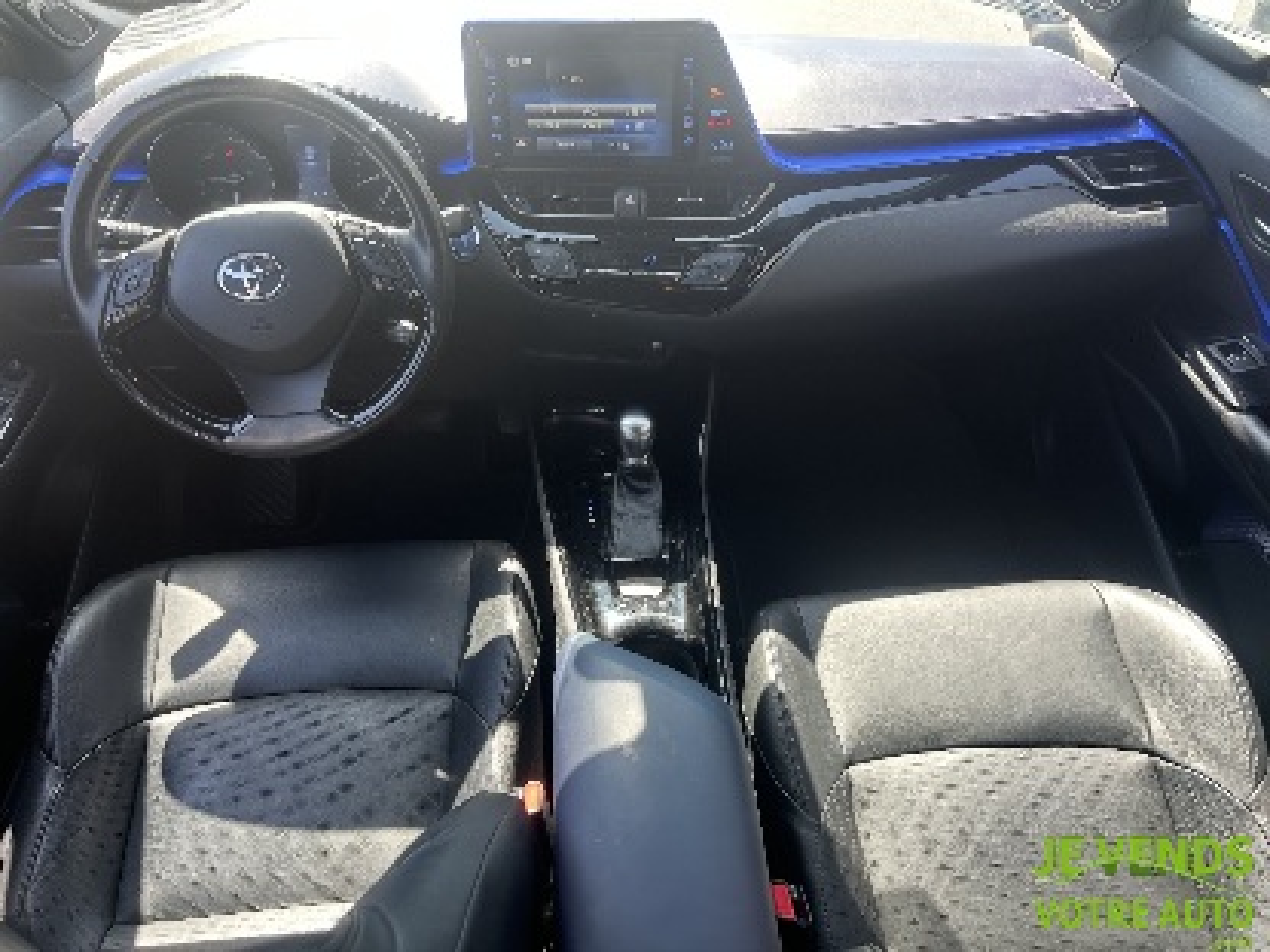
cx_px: 635
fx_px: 954
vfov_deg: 53.1
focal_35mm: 26
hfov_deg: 67.3
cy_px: 476
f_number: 1.5
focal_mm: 5.7
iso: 50
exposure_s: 1/176
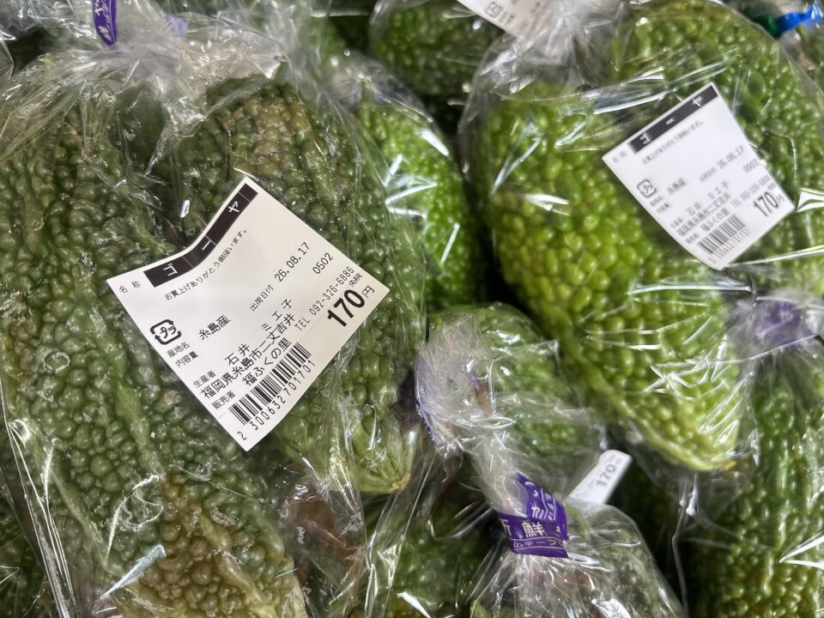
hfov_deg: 67.3
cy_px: 309
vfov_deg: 53.1
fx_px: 619
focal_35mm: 26
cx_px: 412
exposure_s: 1/60
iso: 64
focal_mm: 5.96
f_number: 1.6
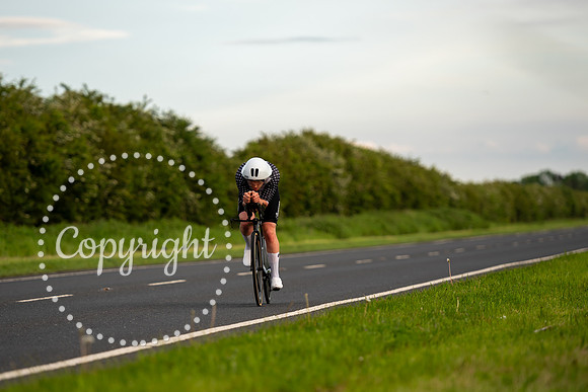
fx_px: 3798
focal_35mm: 232
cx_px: 258
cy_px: 227
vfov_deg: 5.9
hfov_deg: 8.9
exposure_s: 1/640
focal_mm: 180
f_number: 3.2
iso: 110
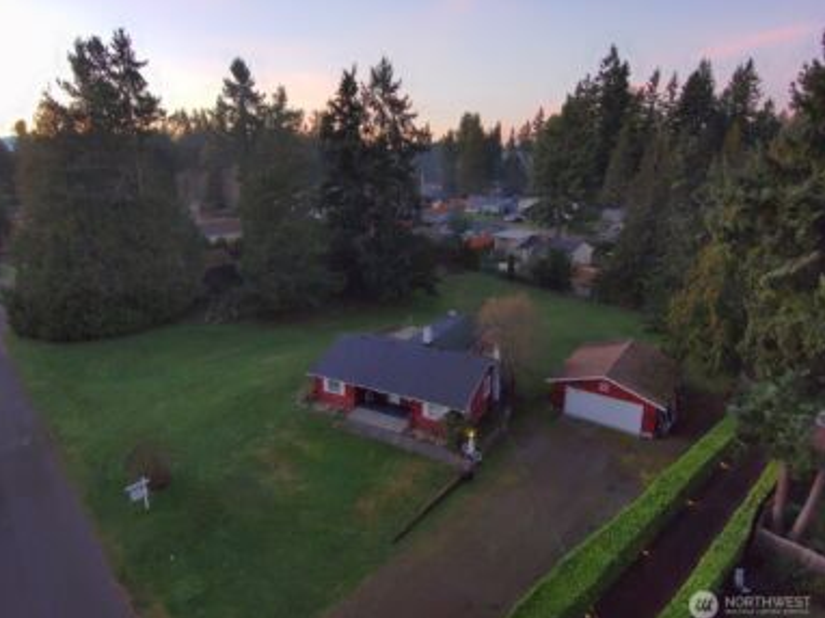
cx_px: 395
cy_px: 303
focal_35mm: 22
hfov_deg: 76.4
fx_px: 524
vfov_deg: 61.0
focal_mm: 3.7
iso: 868
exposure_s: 1/120
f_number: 2.8
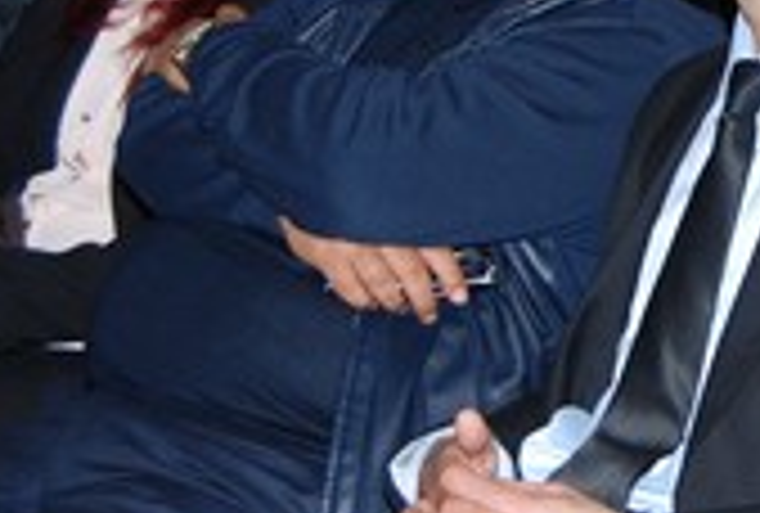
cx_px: 778
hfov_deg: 11.9
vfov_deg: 8.1
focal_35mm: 170
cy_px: 36
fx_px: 3602
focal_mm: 30
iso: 200
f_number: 4.2
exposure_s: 1/60
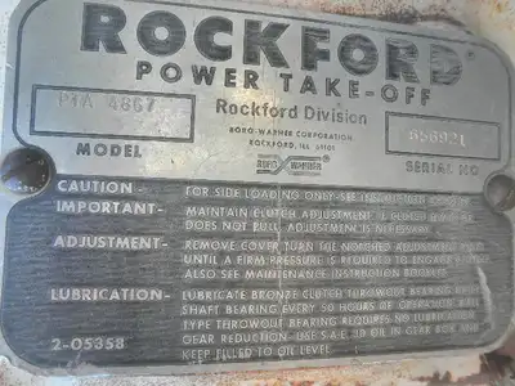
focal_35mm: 28
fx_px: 417
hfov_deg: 63.4
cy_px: 193
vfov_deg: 49.7
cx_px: 258
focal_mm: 5
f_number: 3
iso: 64
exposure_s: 1/40
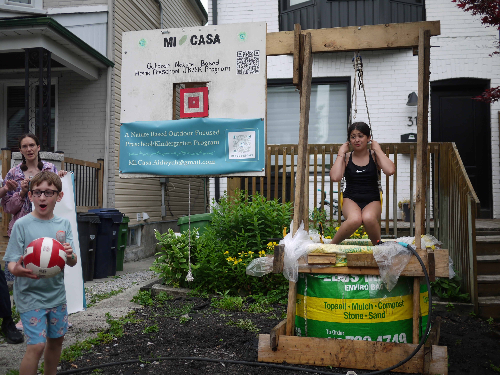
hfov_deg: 46.8
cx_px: 250
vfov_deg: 36.0
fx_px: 578
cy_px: 188
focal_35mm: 40
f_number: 1.8
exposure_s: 1/1000
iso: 100
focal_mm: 20
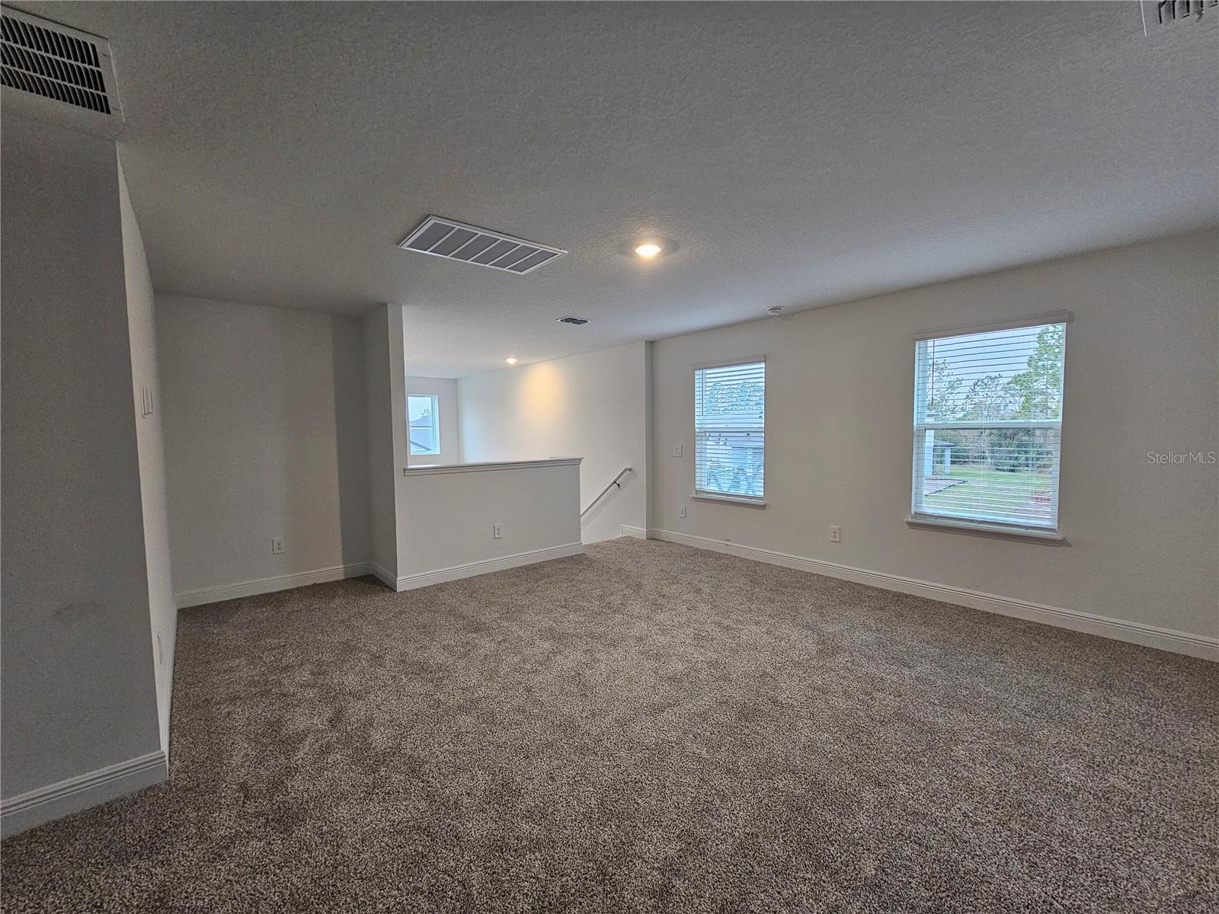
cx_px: 610
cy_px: 457
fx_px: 458
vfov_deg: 89.9
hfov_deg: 106.2
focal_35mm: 13
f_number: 2.2
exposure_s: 1/60
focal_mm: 2.2
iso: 320
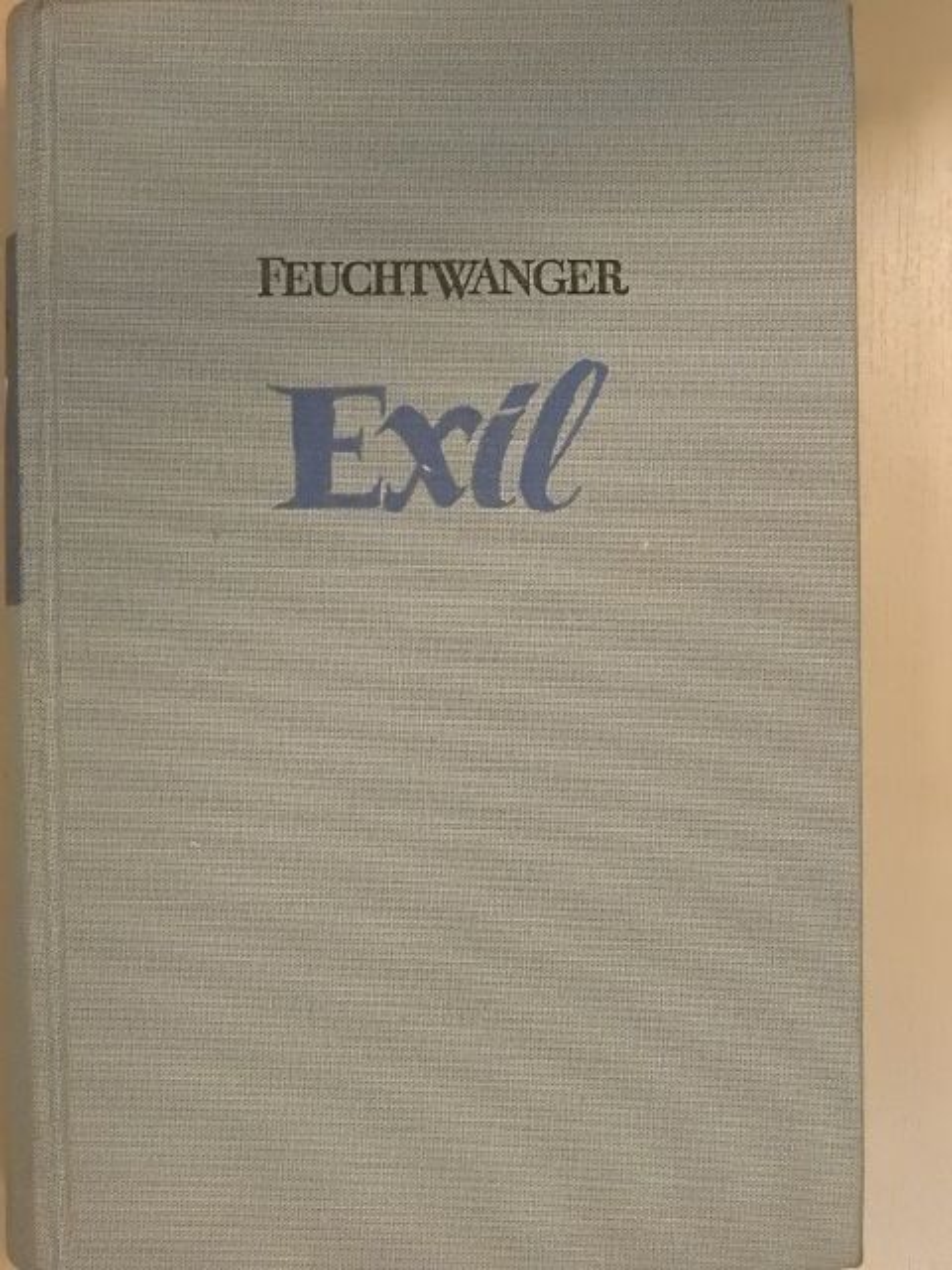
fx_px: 2200
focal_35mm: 60
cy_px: 635
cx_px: 476
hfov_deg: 24.4
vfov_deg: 32.2
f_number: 4.2
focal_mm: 10.7
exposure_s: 1/125
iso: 1600
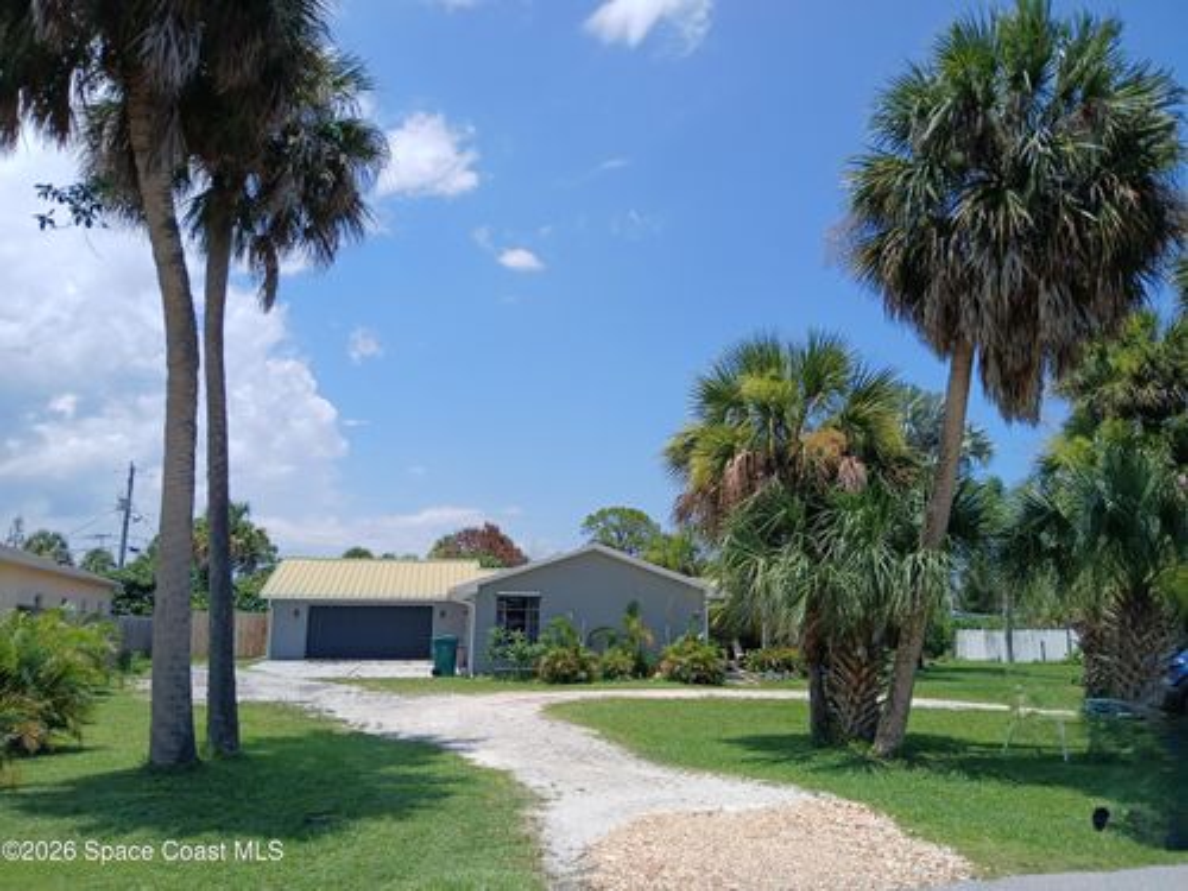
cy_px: 446
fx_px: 892
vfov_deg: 53.1
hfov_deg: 67.3
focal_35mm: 26
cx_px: 594
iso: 20
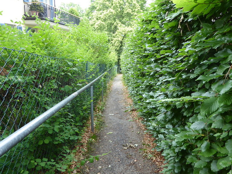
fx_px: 161
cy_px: 87
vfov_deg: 56.8
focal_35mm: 24
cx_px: 116
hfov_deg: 71.6
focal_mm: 4.3
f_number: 3.3
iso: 100
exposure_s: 1/80
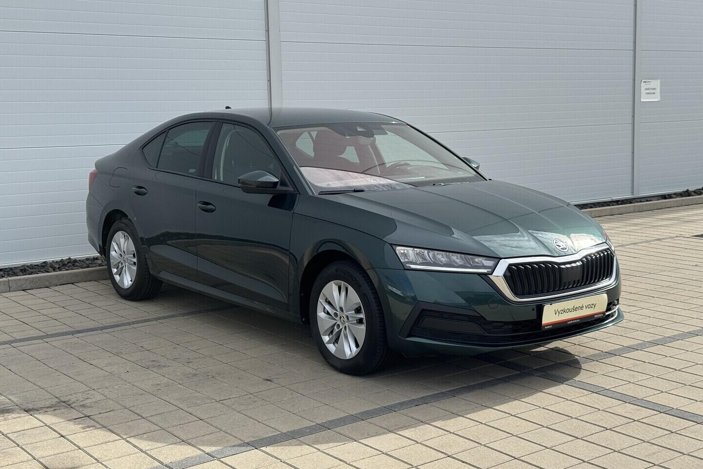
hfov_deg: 39.6
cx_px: 352
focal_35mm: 50
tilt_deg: -6.4
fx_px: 976
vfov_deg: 27.0
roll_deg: +1.7
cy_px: 225
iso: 64
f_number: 1.78
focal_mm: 6.76
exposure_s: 1/2833
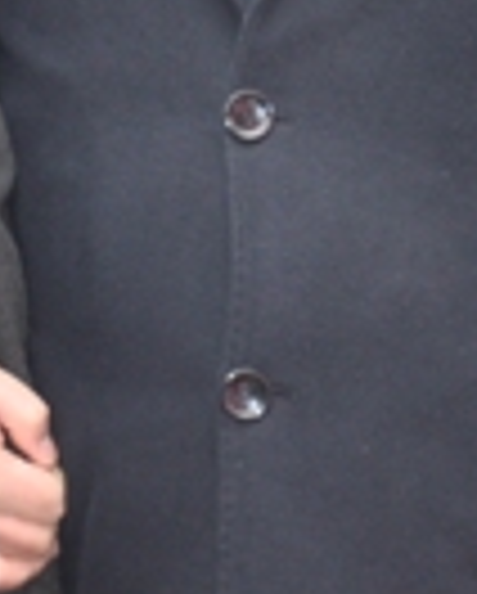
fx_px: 6954
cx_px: -256
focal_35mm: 395
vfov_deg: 4.8
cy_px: -353
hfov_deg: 3.9
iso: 640
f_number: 7.1
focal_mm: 58
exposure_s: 1/200
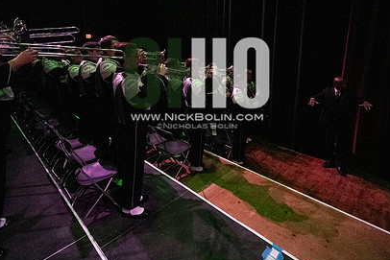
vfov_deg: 60.2
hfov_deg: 84.0
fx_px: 217
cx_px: 197
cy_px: 83
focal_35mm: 20
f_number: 4
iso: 25600
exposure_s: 1/400
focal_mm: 14
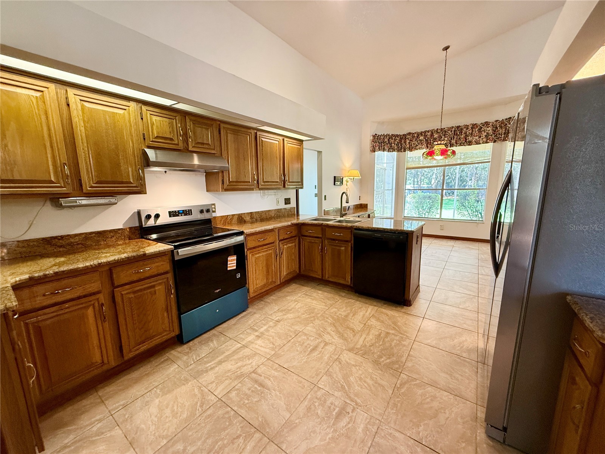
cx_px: 302
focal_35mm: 14
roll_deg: +0.8
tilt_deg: -8.7
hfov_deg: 102.1
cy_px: 227
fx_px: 245
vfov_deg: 85.7
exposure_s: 1/60
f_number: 2.2
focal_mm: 2.22
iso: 320
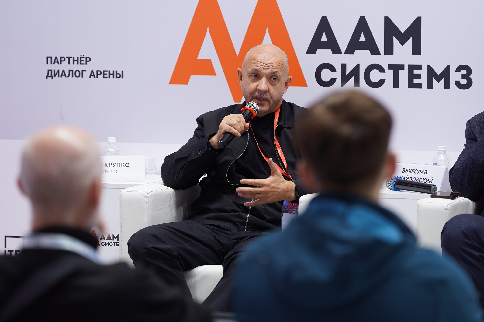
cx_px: 242
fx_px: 2176
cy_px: 161
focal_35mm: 162
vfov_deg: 8.5
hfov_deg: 12.7
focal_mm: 162
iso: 640
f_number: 3.5
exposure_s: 1/100
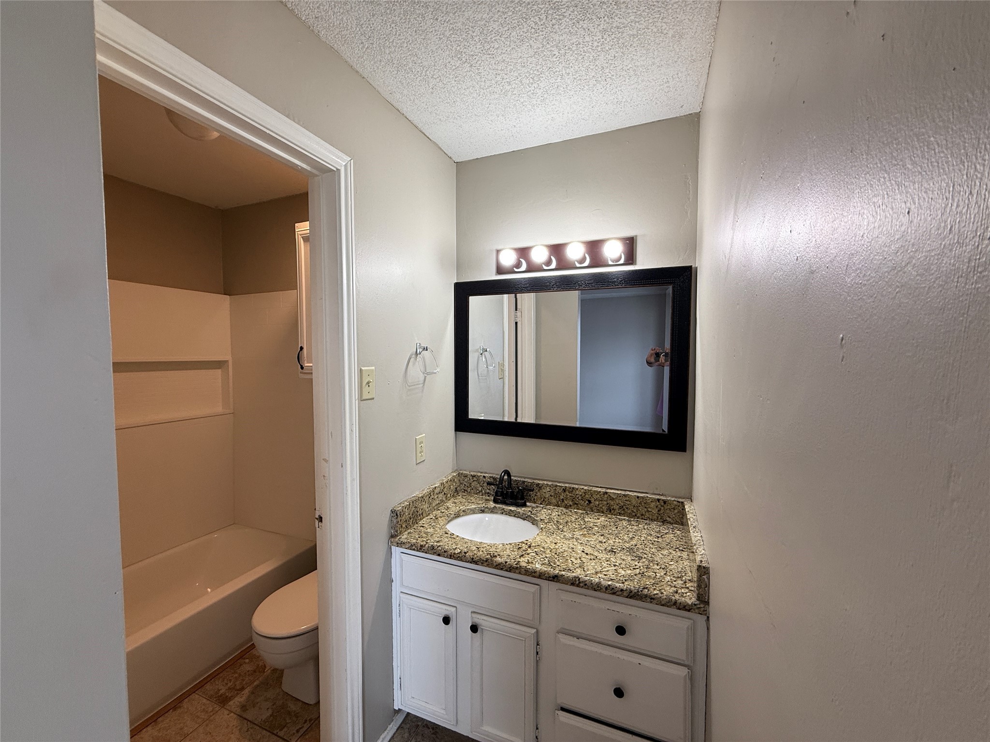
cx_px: 495
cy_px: 371
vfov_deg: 85.7
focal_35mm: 14
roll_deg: +0.0
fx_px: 400
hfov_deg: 102.1
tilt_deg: -2.3
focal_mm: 2.22
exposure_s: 1/120
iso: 100
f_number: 2.2
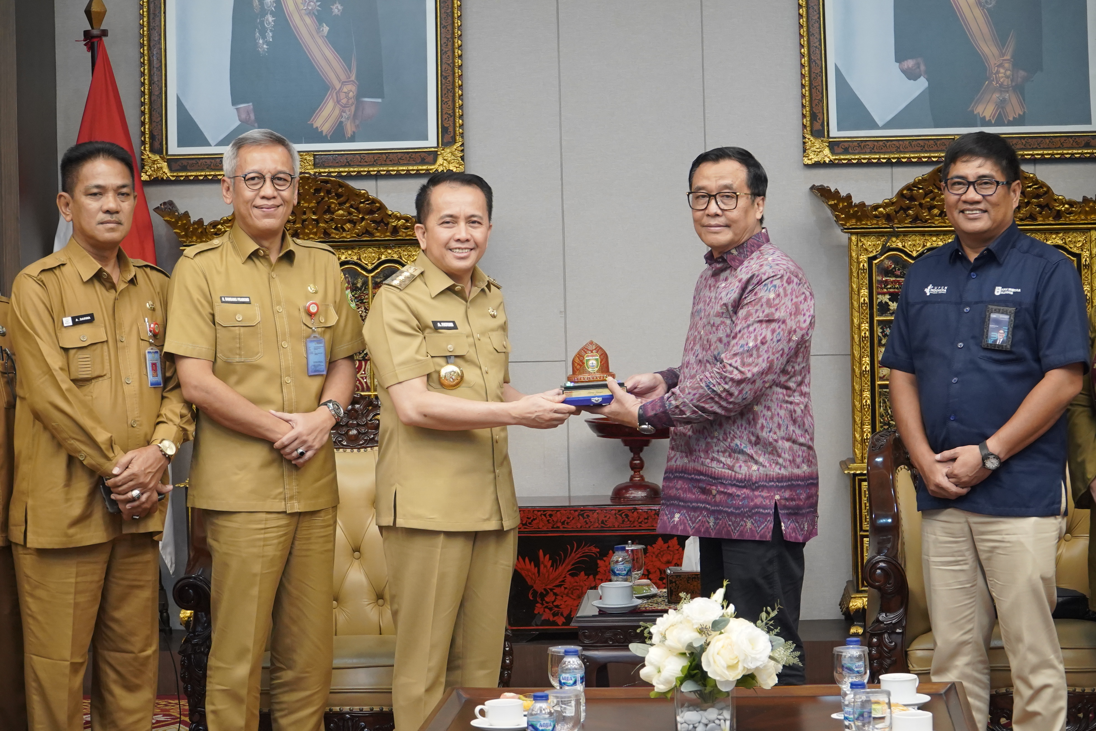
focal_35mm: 84
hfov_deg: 24.2
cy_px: 366
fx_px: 2557
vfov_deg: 16.3
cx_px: 548
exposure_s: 1/160
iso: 2500
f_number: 5
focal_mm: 56
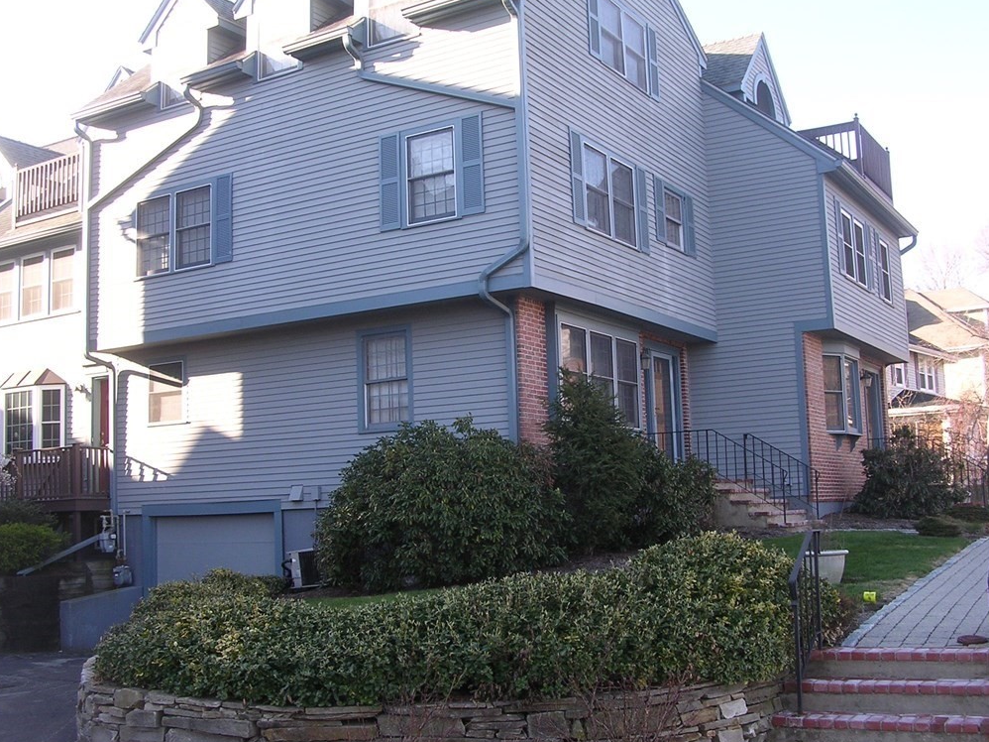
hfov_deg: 47.9
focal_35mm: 39
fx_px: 1114
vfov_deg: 36.8
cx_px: 494
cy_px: 372
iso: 100
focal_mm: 5.8
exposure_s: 1/124
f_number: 2.8
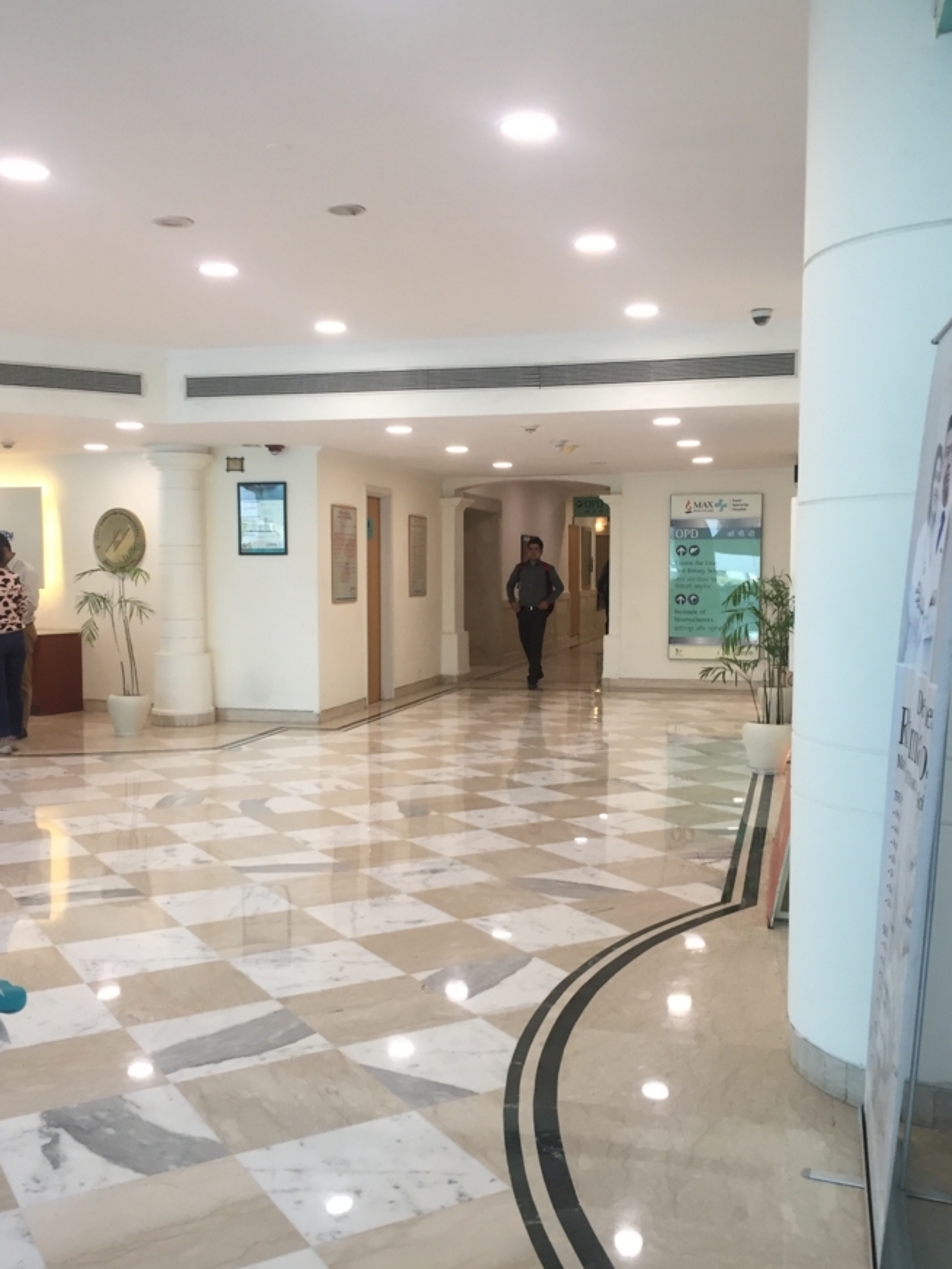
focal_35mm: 34
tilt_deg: -3.9
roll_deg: -0.3
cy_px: 663
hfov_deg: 41.8
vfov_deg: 53.9
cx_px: 468
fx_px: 1246
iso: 40
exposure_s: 1/33
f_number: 2.2
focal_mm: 4.15
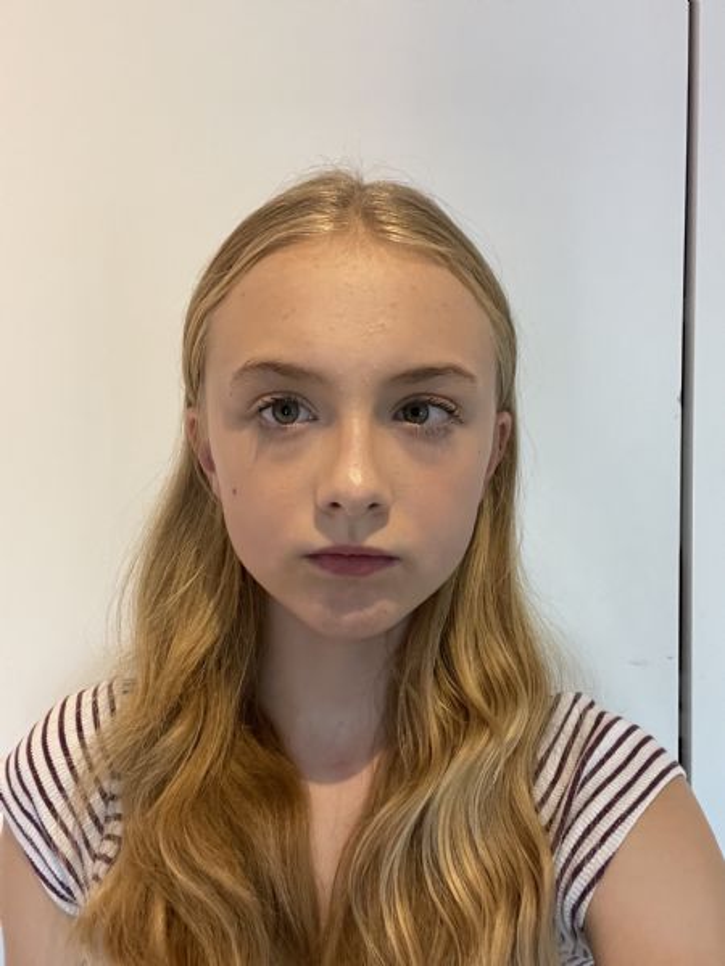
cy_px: 483
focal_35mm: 30
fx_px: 838
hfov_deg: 46.8
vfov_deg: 60.0
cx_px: 362
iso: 320
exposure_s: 1/50
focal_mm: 2.71
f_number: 2.2
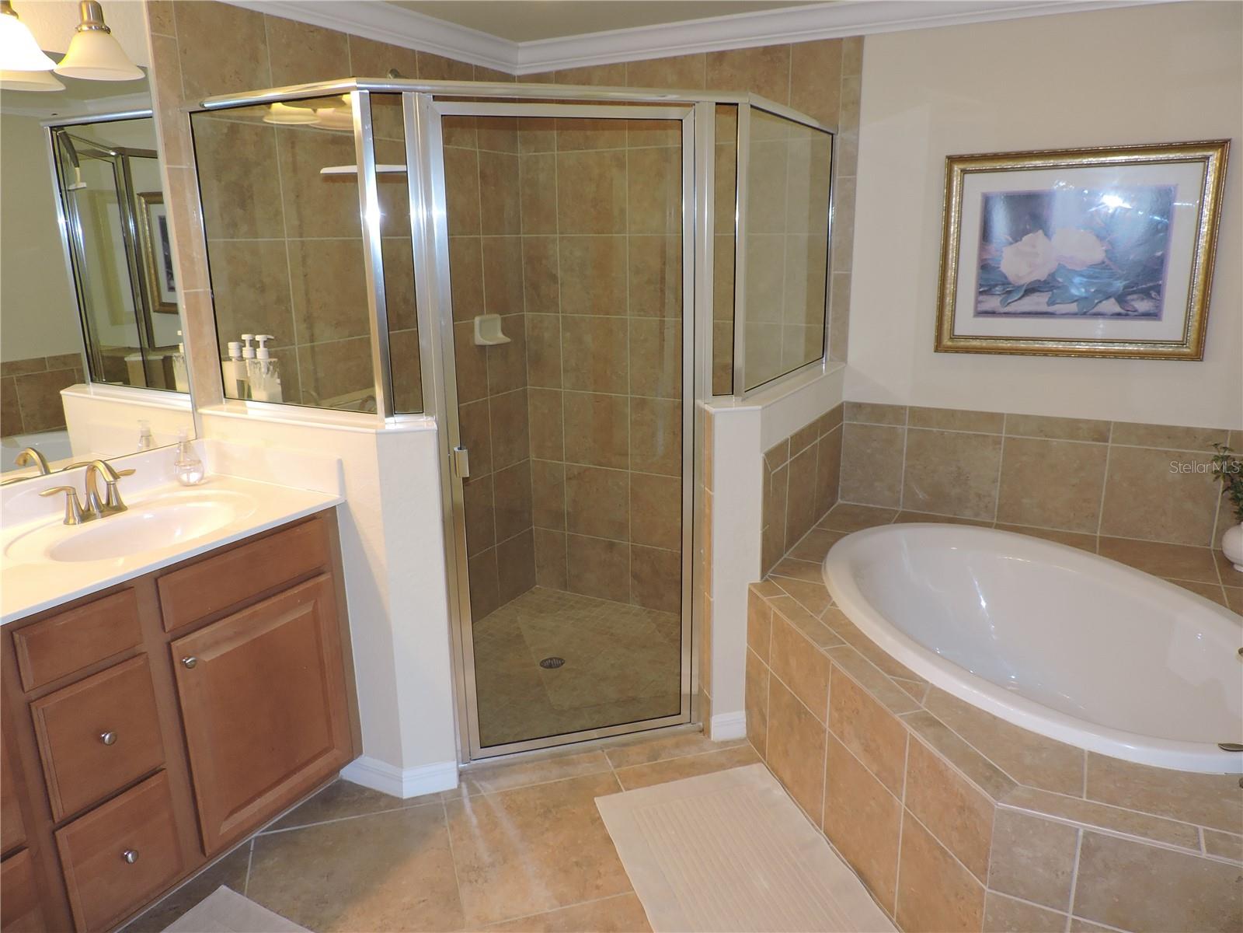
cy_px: 466
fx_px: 862
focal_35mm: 24
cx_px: 622
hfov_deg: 71.6
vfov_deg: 56.8
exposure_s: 1/30
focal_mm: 4.3
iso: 200
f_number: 3
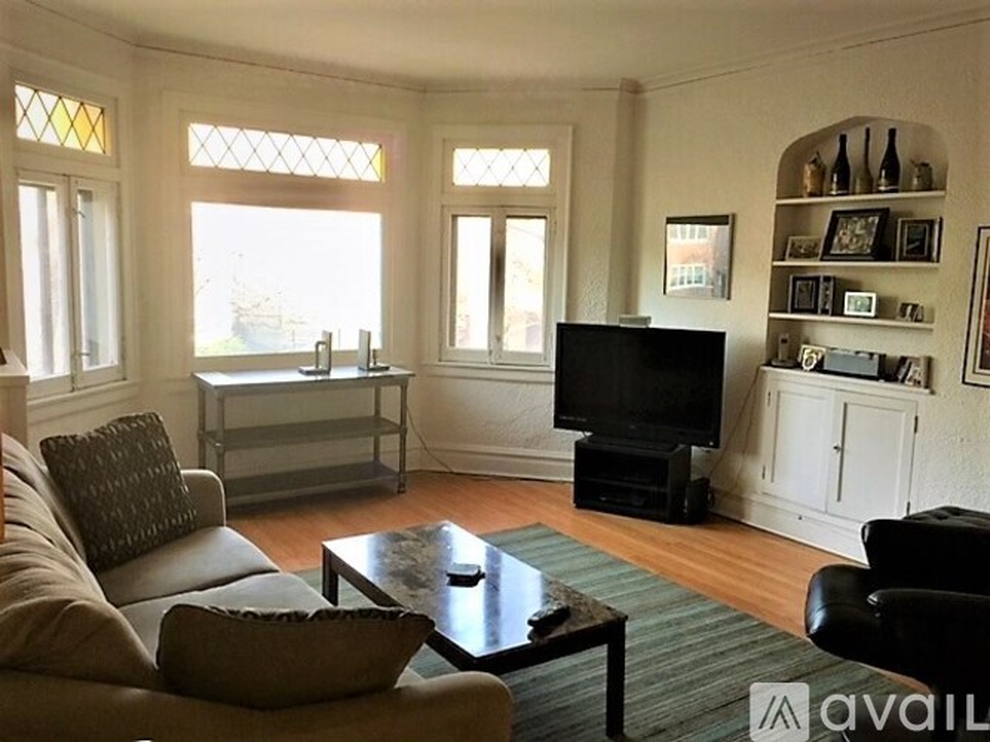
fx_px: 829
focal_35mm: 29
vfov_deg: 48.2
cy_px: 371
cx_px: 495
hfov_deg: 61.7
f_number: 2.2
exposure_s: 1/30
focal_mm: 4.15
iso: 32
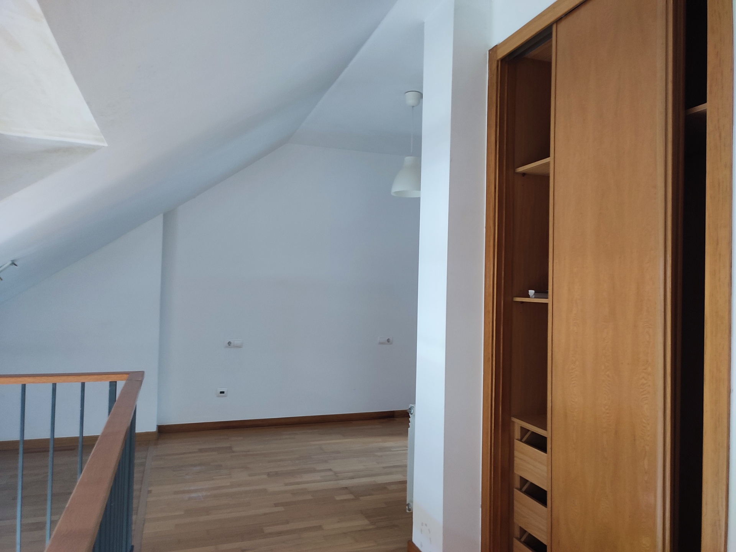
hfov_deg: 69.4
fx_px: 532
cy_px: 276
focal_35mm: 25
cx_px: 368
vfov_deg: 54.9
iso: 710
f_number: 1.9
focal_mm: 6.04
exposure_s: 1/25
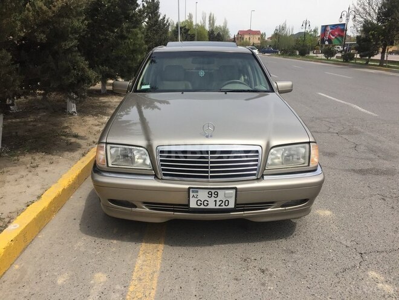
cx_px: 200
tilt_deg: -17.1
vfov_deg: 48.2
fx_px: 334
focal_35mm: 29
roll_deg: -0.8
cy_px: 150
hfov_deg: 61.7
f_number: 2.2
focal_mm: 4.15
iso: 32
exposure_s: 1/2825
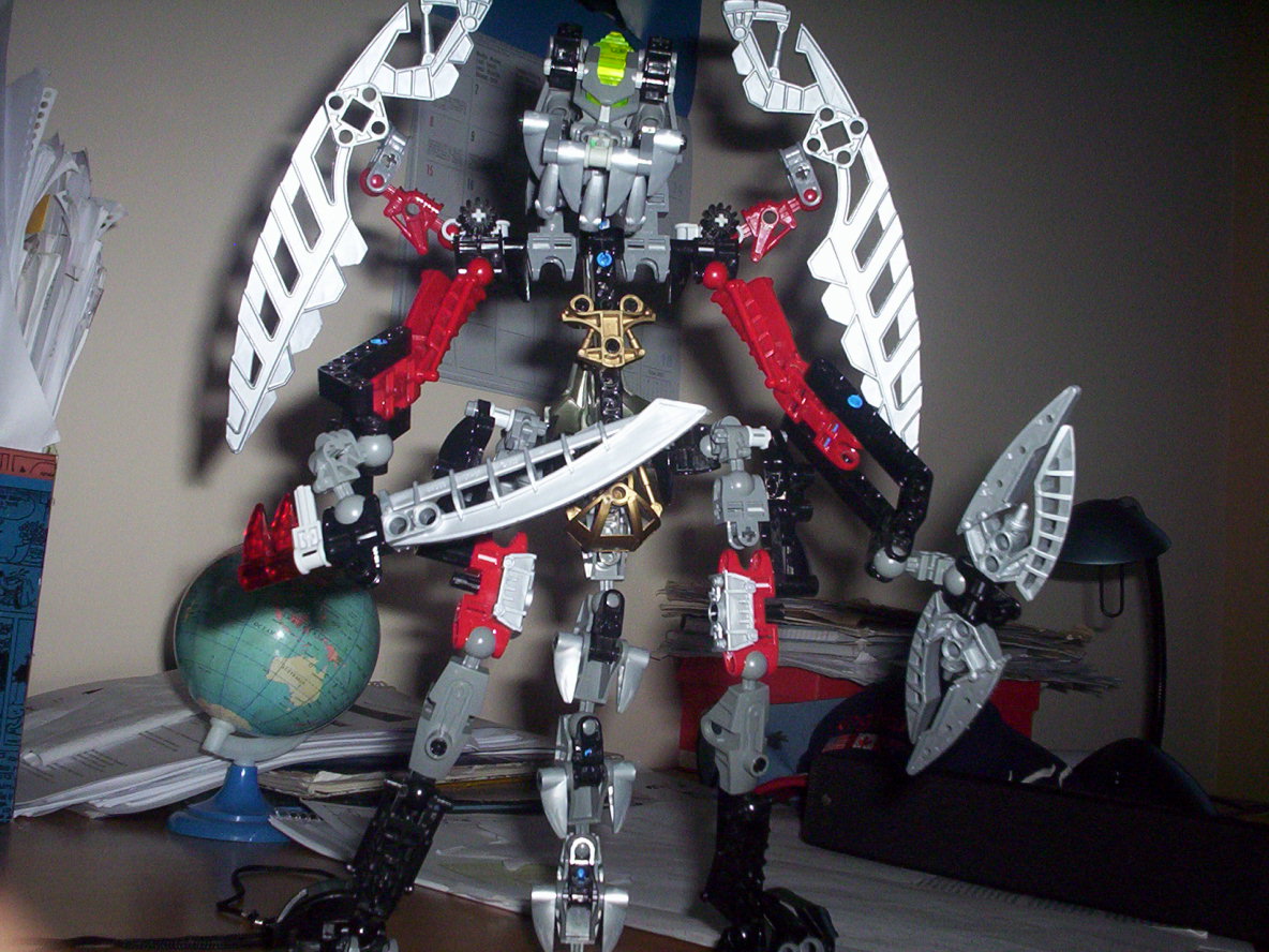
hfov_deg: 49.0
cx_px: 634
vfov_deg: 37.7
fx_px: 1393
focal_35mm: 38
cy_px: 476
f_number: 4.5
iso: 140
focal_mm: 4.99
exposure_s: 1/60
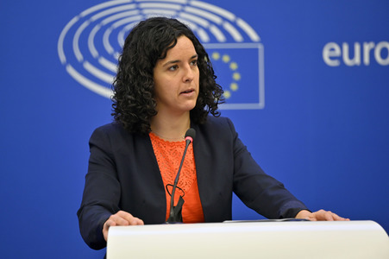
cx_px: 194
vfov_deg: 7.6
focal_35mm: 180
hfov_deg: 11.4
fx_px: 1944
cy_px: 130
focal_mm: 180
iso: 1000
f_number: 2.8
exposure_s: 1/250
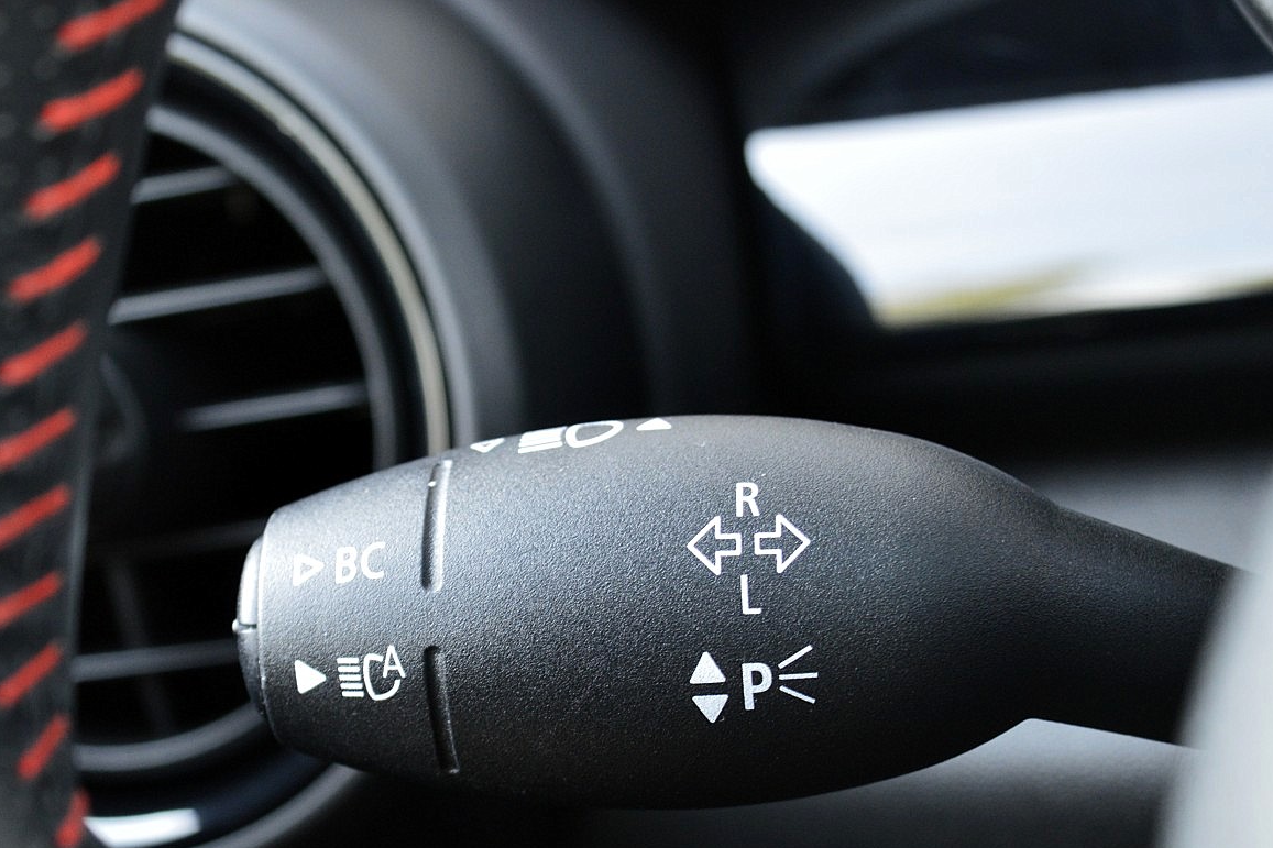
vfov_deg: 13.5
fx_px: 3571
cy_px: 540
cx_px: 429
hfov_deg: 20.1
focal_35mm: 101
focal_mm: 48
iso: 800
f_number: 5.3
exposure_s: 1/30
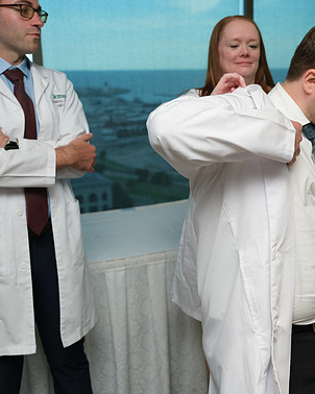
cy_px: 193
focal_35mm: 49
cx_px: 249
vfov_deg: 38.1
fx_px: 571
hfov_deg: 30.1
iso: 640
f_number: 2.8
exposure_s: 1/125
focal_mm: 22.7
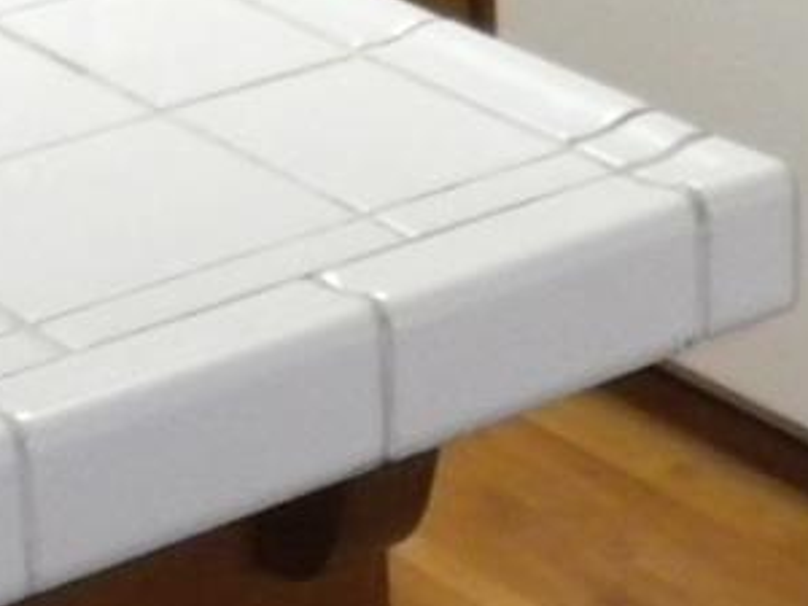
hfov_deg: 10.5
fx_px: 4318
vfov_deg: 7.6
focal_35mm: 185
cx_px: 967
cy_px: -706
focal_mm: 6.6
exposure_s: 1/30
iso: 400
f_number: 3.5
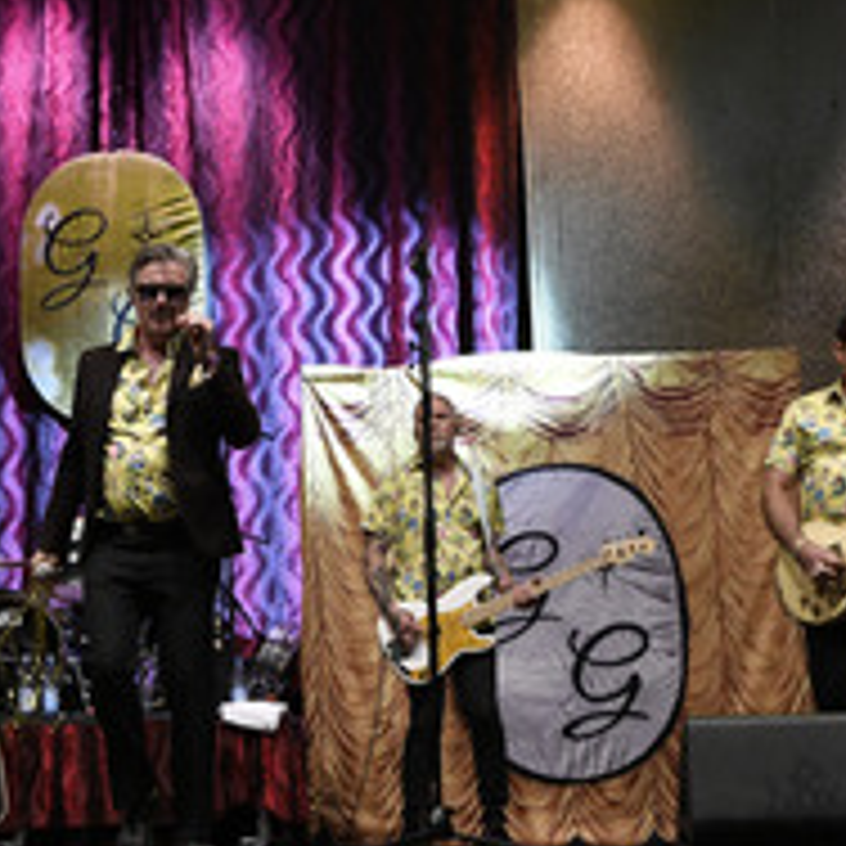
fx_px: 1631
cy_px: 477
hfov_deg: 28.0
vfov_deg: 29.0
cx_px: 88
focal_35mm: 59
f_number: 3.5
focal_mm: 29
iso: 1600
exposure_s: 1/200
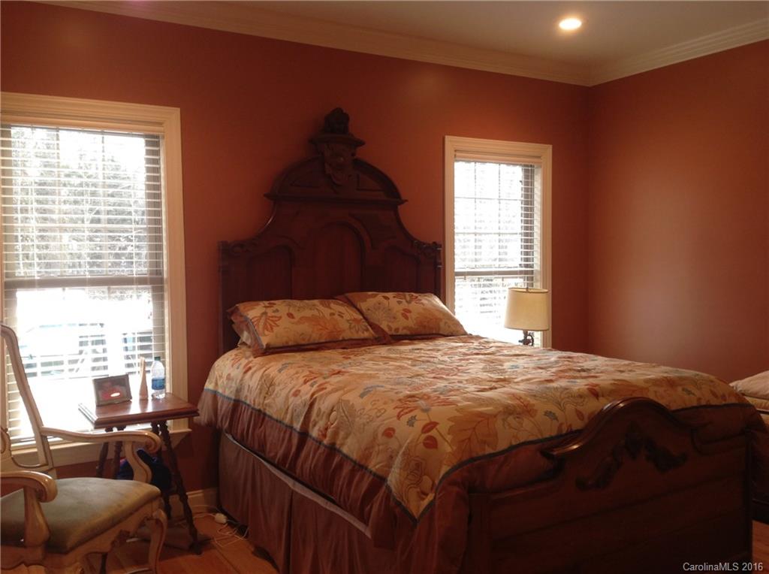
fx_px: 776
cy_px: 287
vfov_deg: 40.6
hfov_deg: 52.7
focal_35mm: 35
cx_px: 384
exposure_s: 1/20
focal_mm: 4.28
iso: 64
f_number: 2.4
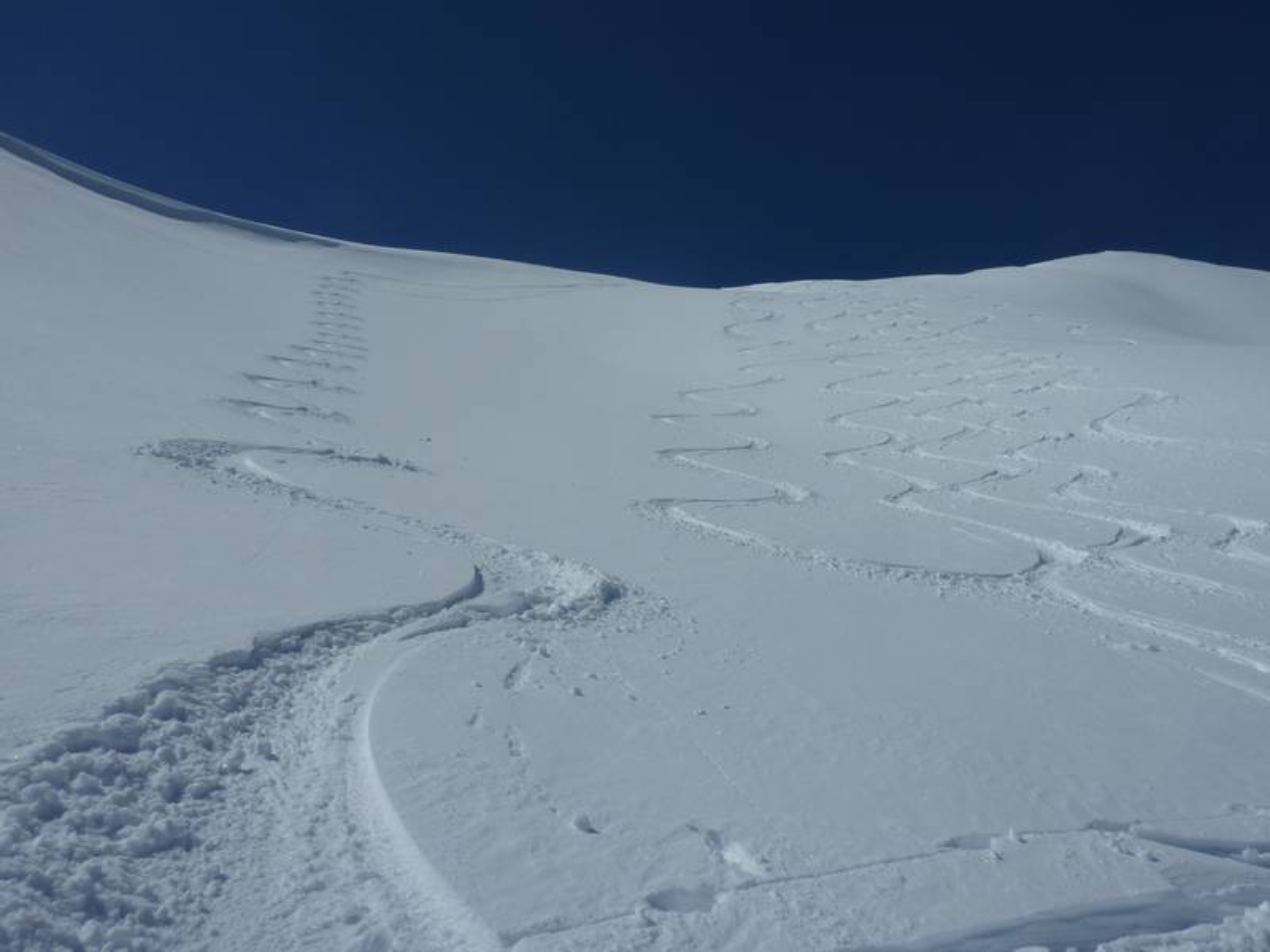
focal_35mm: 25
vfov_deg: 54.9
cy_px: 476
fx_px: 917
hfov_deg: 69.4
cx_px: 635
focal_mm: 4.1
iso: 80
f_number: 6.3
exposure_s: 1/2000
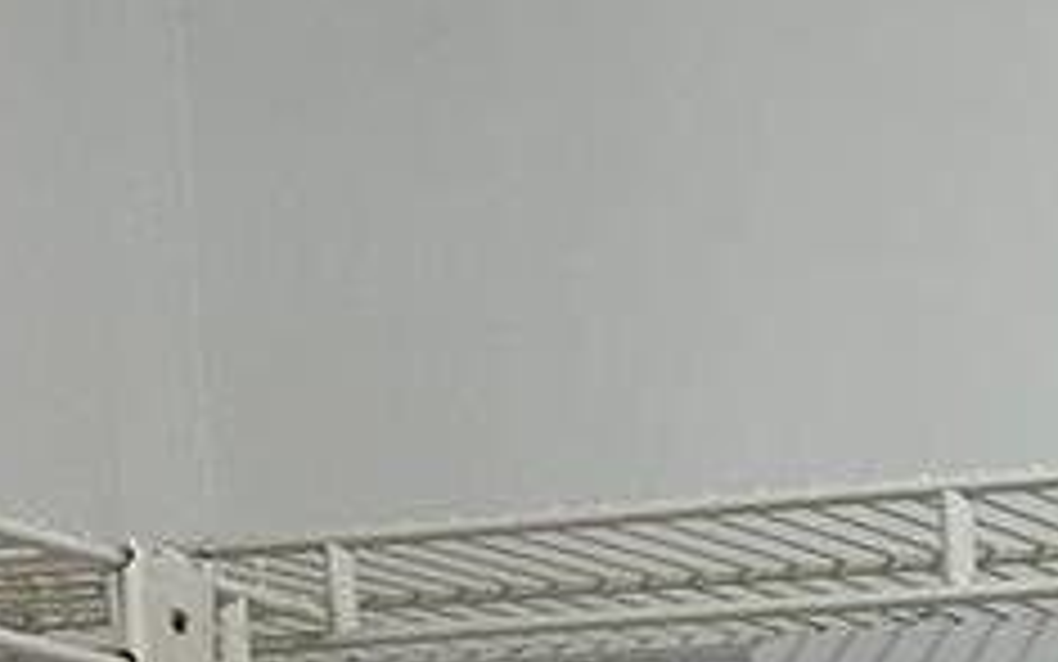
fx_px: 3749
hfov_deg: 14.9
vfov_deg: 8.5
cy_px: 1936
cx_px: 1612
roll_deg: +2.6
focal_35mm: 130
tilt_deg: -12.1
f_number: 1.78
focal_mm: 6.86
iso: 100
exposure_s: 1/120
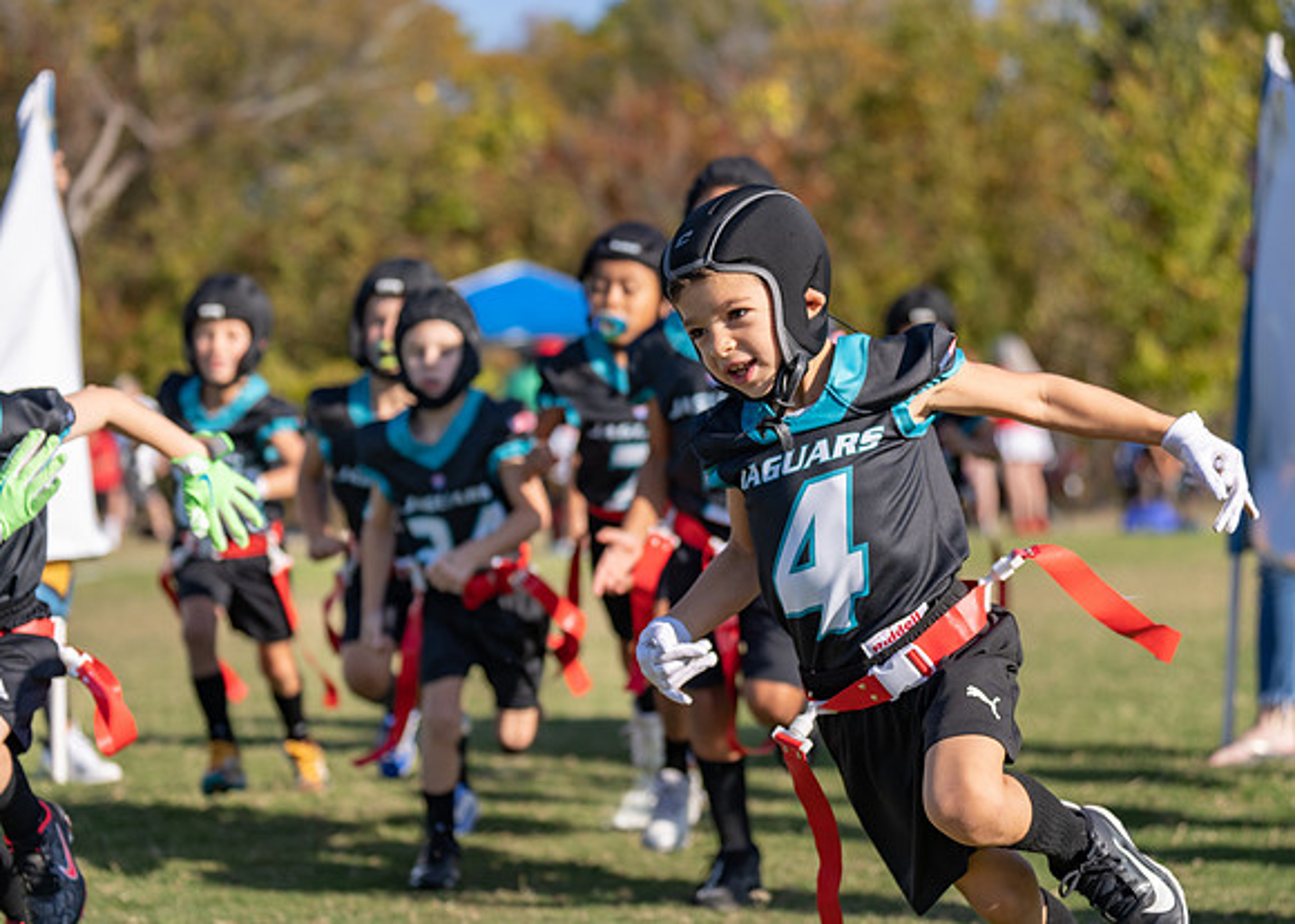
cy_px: 469
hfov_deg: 23.7
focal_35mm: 84
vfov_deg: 17.0
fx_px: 3084
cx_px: 659
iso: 100
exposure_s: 1/2000
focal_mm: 70
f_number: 2.8
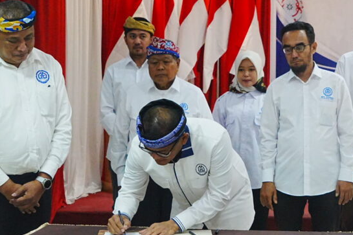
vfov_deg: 14.5
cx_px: 247
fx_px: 921
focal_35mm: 94
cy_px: 91
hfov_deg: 21.6
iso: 12800
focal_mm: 50
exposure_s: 1/125
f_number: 6.3
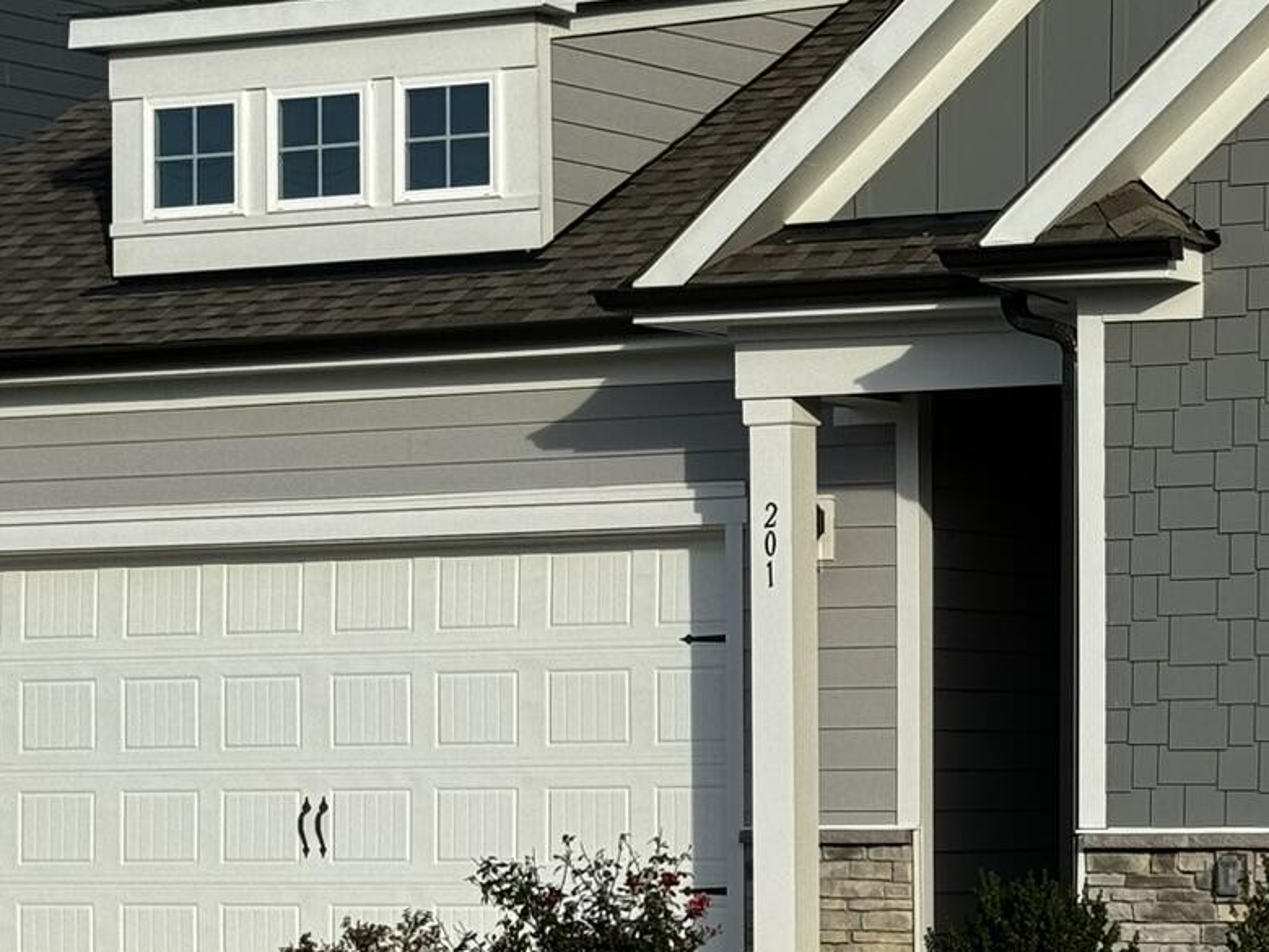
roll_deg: +0.0
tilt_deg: +1.6
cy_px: 570
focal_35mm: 126
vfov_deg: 11.8
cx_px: 1352
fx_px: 4619
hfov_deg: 15.3
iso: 64
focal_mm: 6.86
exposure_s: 1/2717
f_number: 1.78
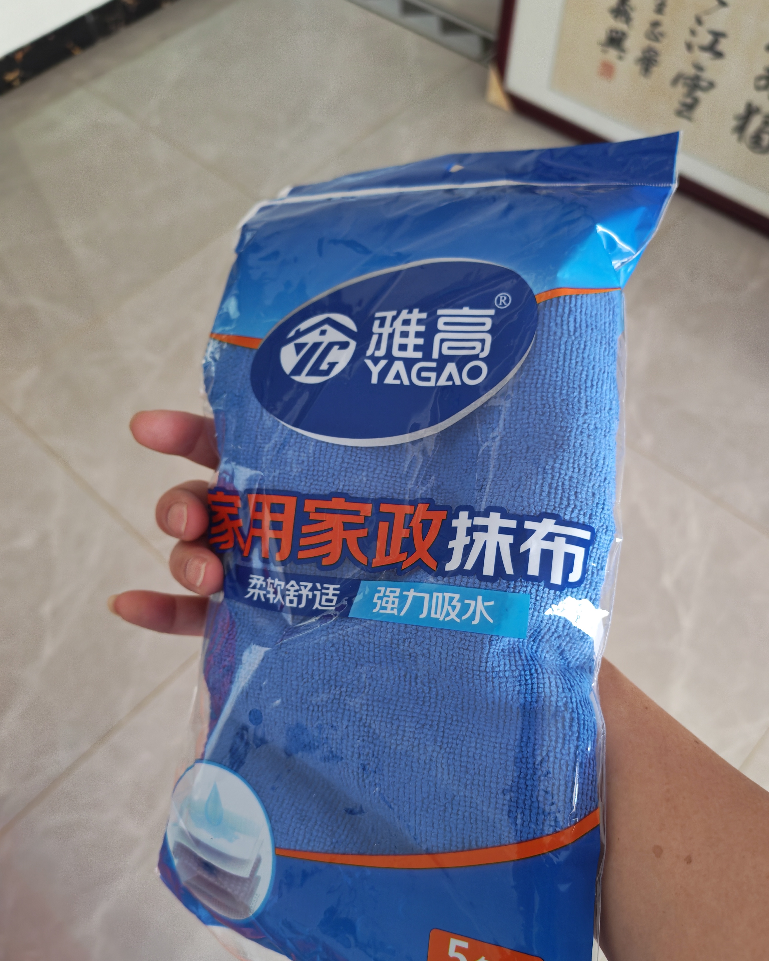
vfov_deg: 60.4
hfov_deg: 50.0
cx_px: 396
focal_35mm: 29
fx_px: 825
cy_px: 507
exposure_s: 1/50
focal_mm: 6.12
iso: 800
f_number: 1.9
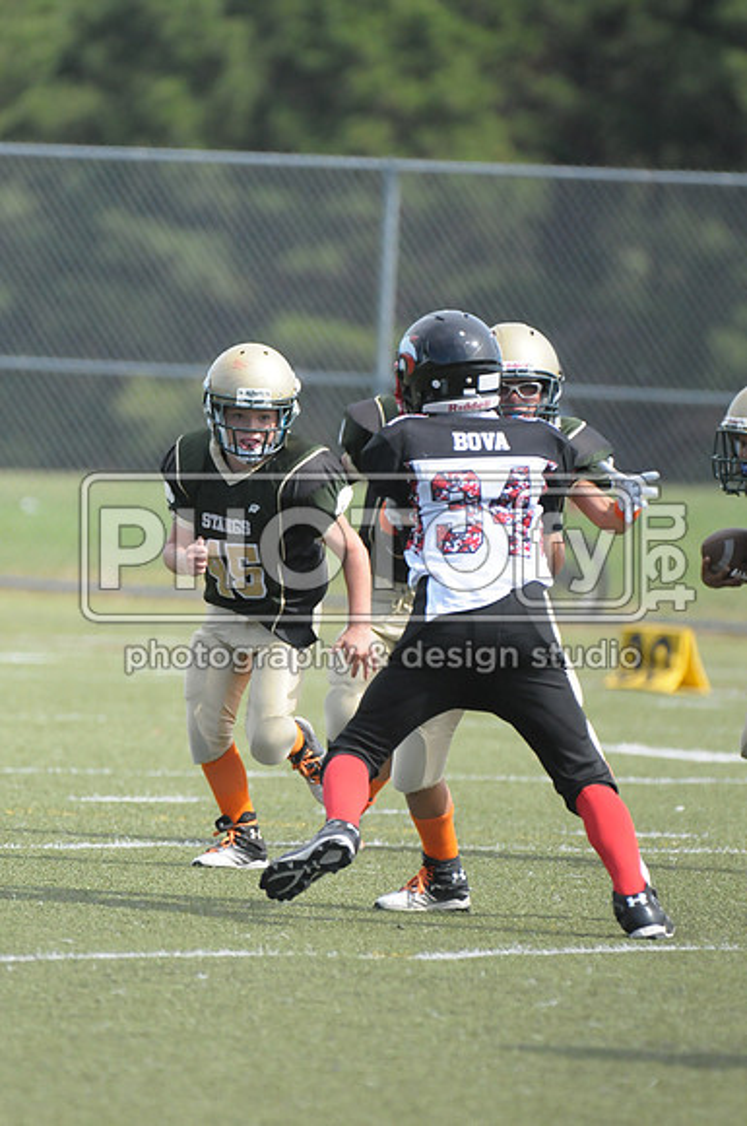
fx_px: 14047
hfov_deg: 3.0
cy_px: 563
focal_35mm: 450
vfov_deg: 4.6
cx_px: 374
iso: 1600
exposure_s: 1/6400
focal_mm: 300
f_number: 4
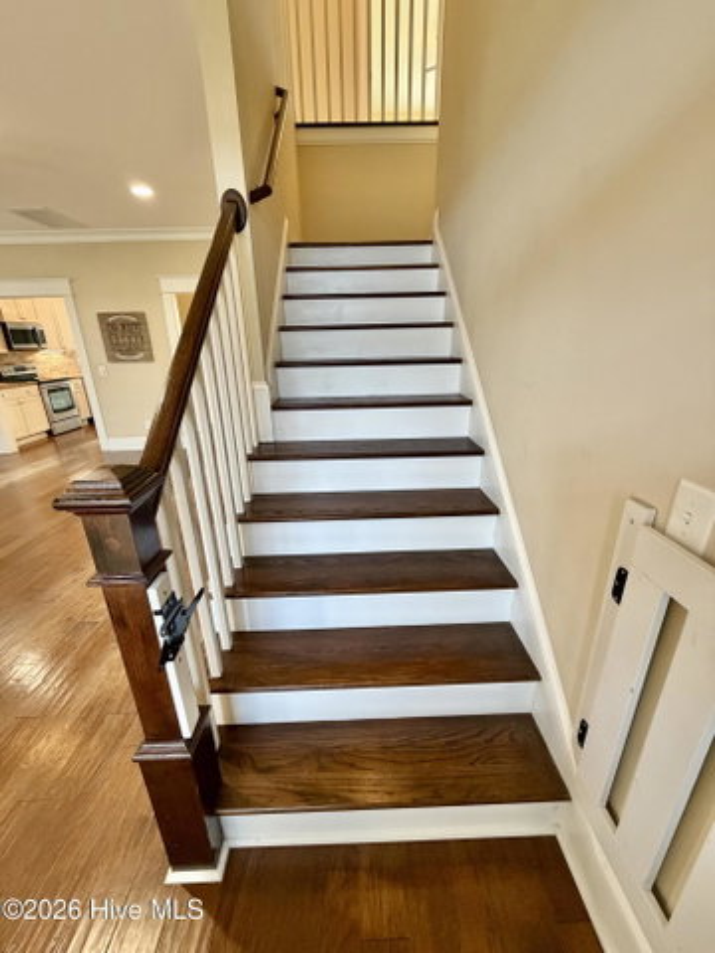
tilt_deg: -19.0
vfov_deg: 102.1
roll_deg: +1.3
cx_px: 358
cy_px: 476
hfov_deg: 85.7
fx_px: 386
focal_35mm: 14
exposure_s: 1/60
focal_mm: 2.22
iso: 320
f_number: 2.2
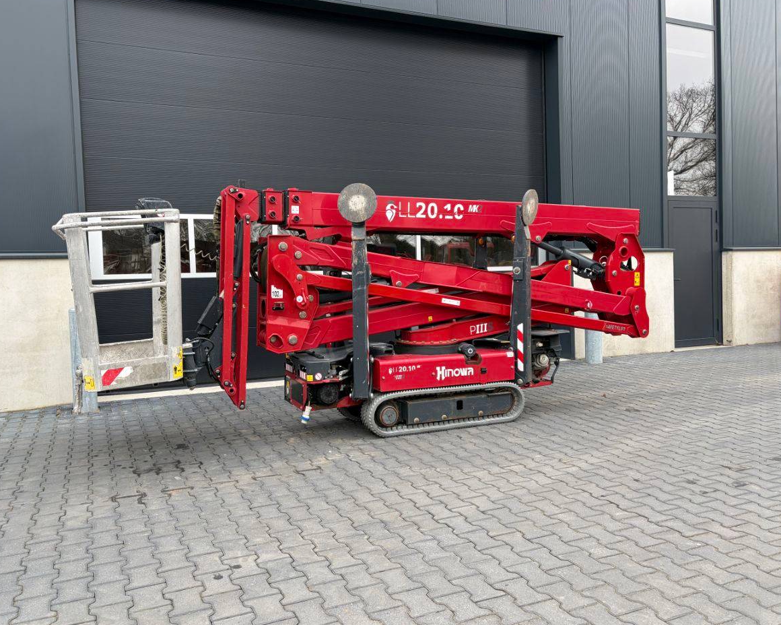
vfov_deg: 51.5
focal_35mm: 28
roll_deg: +1.8
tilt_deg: -1.8
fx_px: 647
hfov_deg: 62.1
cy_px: 314
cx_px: 358
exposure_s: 1/205
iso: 40
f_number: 1.6
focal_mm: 5.96
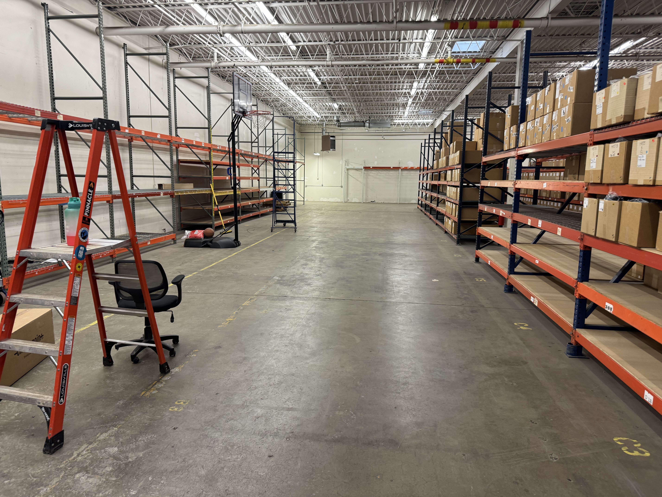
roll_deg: -0.5
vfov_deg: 56.8
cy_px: 248
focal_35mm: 24
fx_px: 459
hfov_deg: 71.6
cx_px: 331
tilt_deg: -7.1
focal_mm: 6.86
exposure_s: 1/60
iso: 160
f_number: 1.78
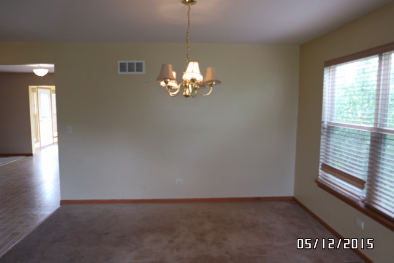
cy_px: 132
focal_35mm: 24
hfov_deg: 73.7
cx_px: 197
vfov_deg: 53.2
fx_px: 263
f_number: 3.5
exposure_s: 1/30
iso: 200
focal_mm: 16
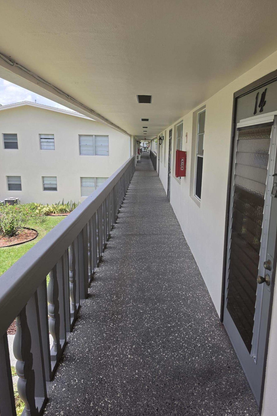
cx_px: 148
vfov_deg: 73.7
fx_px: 277
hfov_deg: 53.1
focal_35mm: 24
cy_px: 208
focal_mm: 6.5
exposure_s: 1/2490
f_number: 1.4
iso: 64
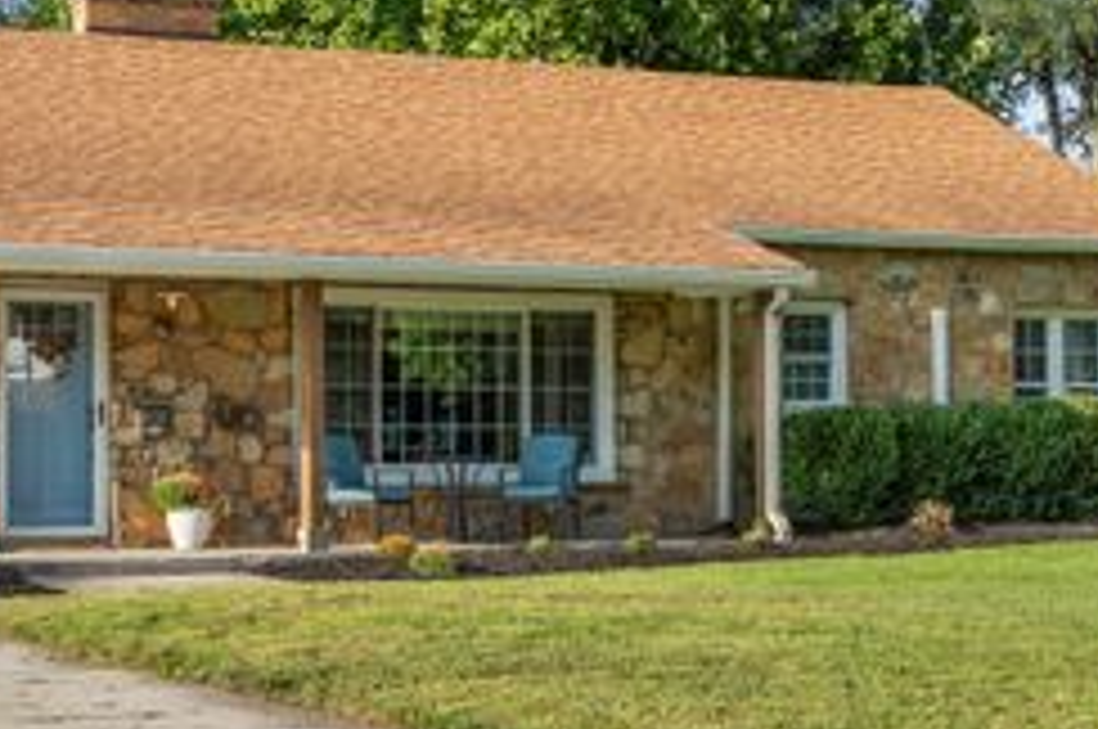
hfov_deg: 25.2
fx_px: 2437
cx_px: 346
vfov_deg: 17.0
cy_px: 511
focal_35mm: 80
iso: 400
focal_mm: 26
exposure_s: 1/640
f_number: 8
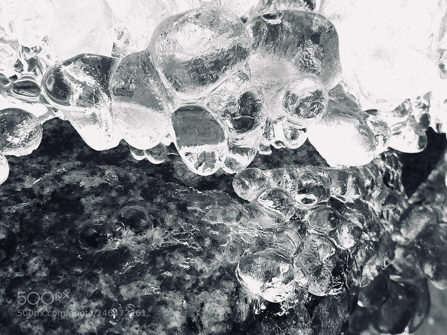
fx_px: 374
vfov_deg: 48.2
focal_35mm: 29
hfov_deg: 61.7
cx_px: 224
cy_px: 168
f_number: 2.2
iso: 25
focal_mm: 4.15
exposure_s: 1/732
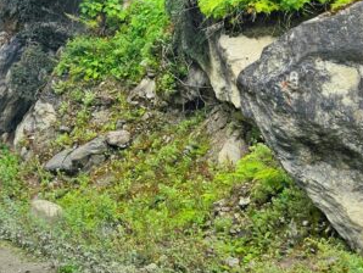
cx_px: -235
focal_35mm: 79
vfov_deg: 18.1
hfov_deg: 20.0
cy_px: -16
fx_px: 829
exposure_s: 1/180
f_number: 1.7
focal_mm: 6.3
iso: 12
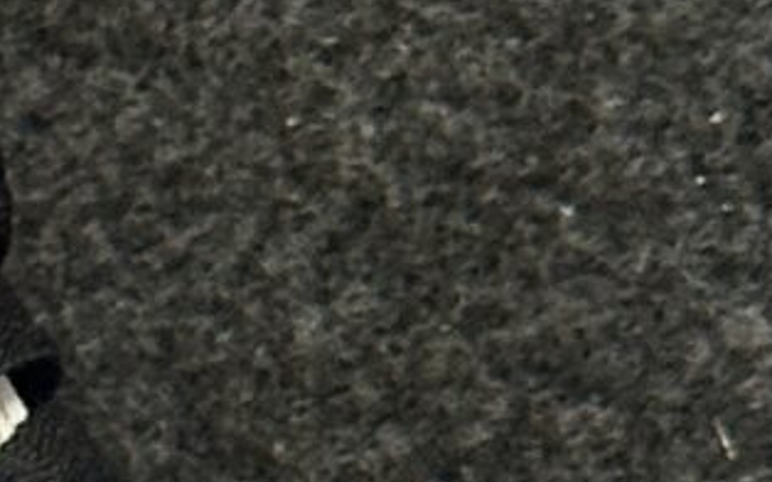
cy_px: 1168
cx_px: -1006
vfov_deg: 3.1
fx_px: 8728
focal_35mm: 415
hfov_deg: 4.9
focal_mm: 6.86
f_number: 1.78
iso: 160
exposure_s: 1/50
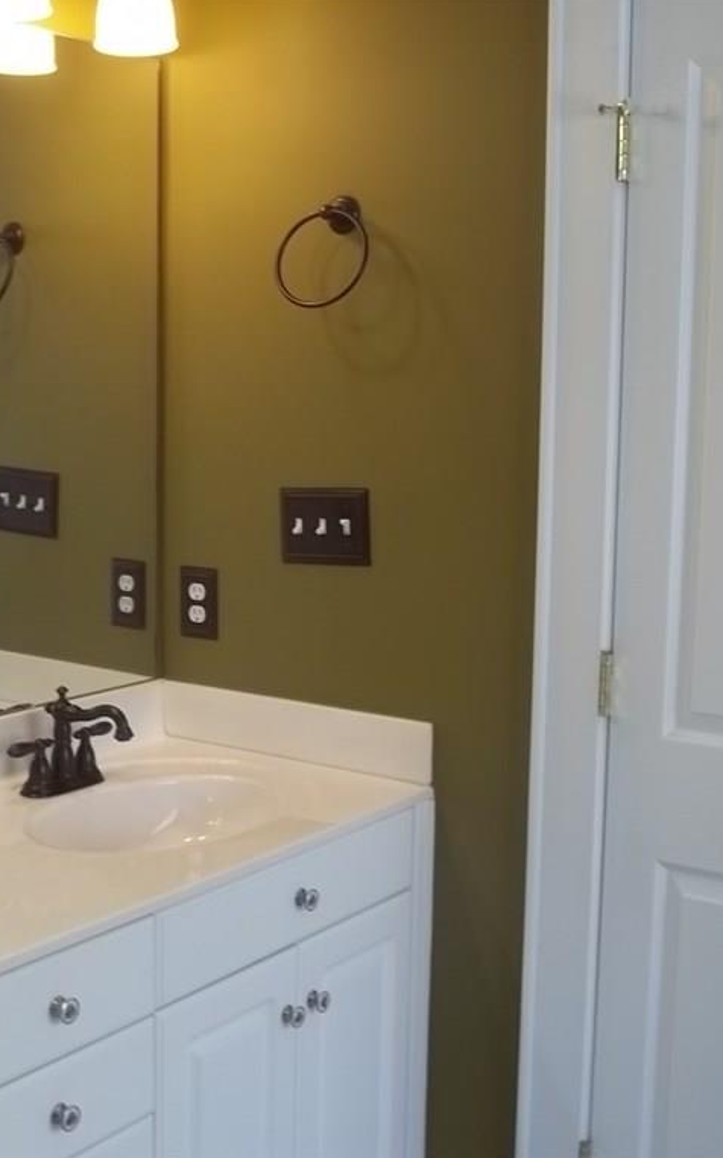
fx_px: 1482
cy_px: 577
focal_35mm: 47
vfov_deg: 42.7
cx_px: 205
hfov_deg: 27.1
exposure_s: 1/30
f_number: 3.3
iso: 64
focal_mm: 5.9
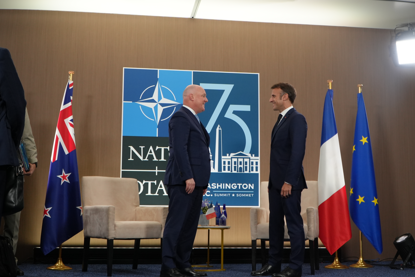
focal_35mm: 45
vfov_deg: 29.9
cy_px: 140
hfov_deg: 43.6
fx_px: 519
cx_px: 222
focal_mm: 26
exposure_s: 1/160
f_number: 4
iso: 1000
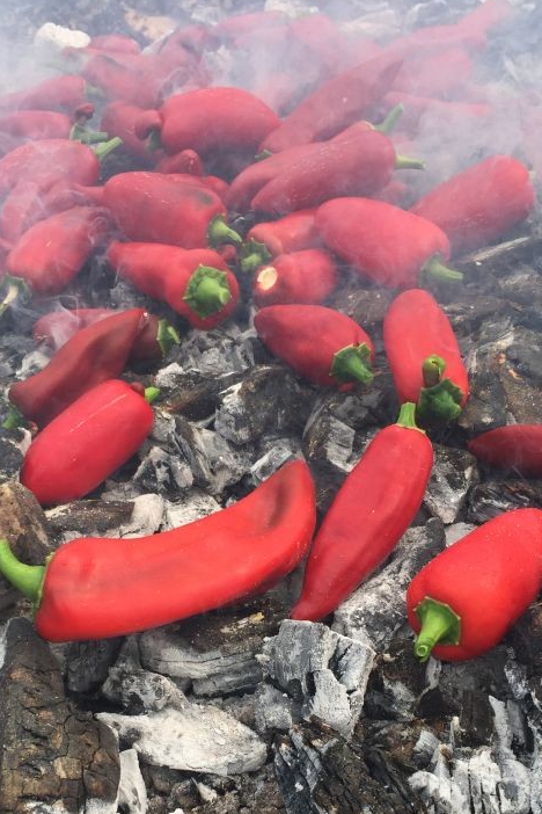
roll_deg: +9.3
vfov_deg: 43.7
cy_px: 562
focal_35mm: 44
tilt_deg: -42.0
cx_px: 199
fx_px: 994
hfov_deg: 30.4
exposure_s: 1/760
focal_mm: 4.15
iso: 32
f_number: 2.2
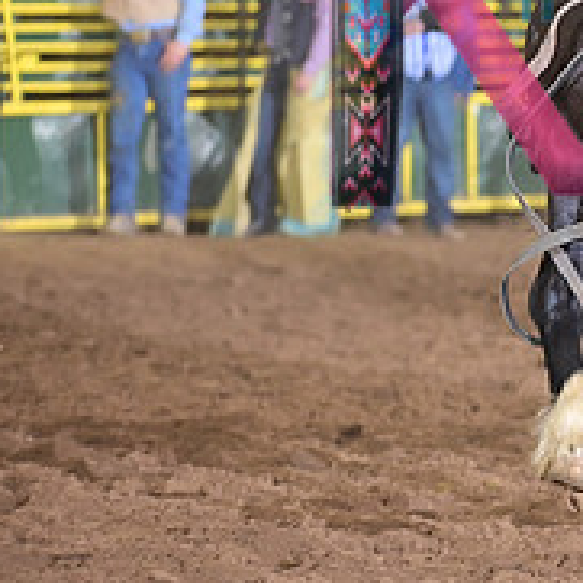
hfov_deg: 4.9
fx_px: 6745
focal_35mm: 354
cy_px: -27
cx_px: 924
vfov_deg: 4.9
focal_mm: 130
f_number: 3.2
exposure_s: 1/200
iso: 1250
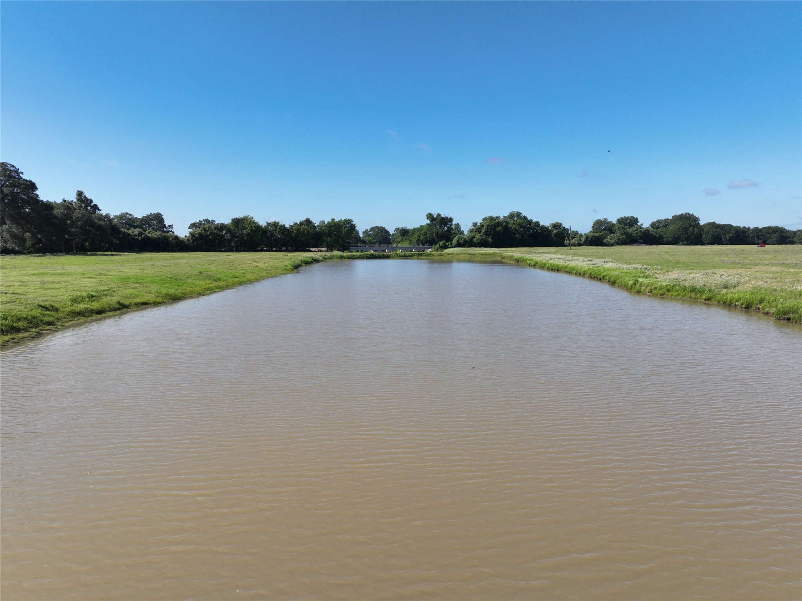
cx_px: 401
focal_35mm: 24
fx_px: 556
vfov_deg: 56.8
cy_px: 300
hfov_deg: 71.6
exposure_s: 1/1250
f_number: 2.8
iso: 100
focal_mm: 12.29
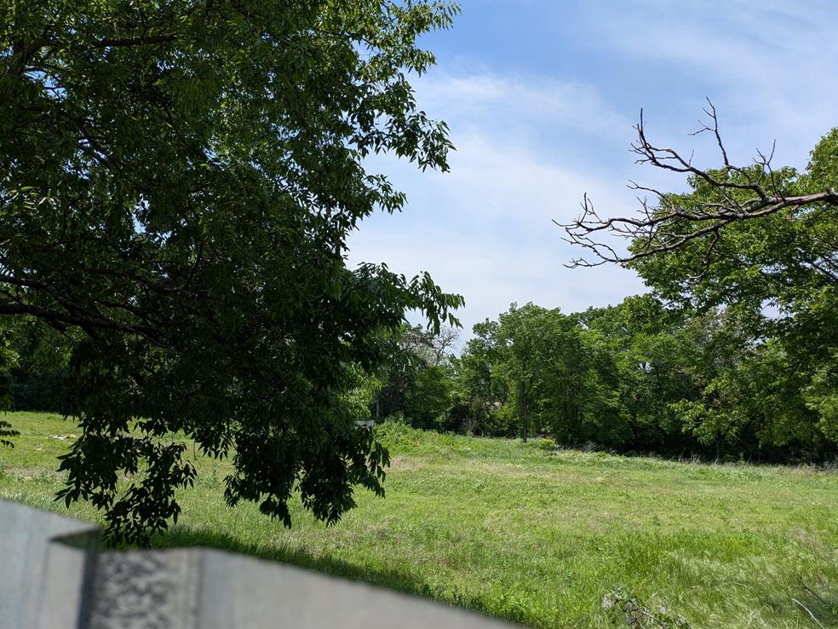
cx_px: 407
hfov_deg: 67.3
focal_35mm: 26
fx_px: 629
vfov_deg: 53.1
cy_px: 309
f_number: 1.89
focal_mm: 5.43
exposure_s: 1/1919
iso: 48
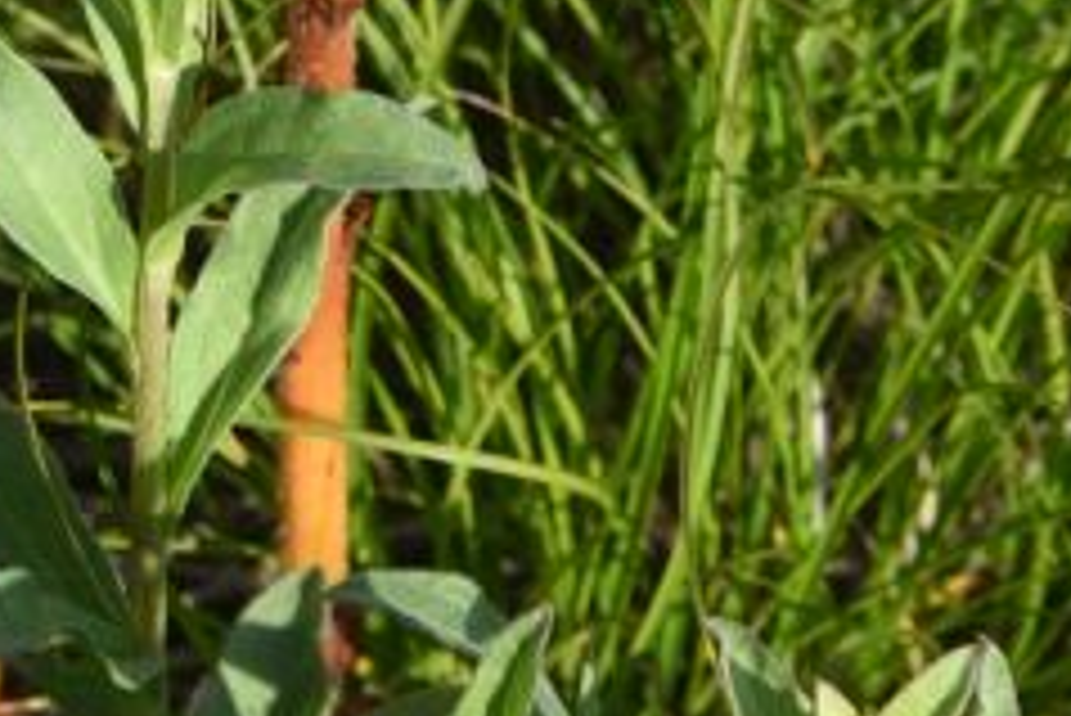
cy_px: -705
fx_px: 9764
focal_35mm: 328
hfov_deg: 6.3
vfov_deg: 4.1
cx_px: 274
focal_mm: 60
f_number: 11
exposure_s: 1/125
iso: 125
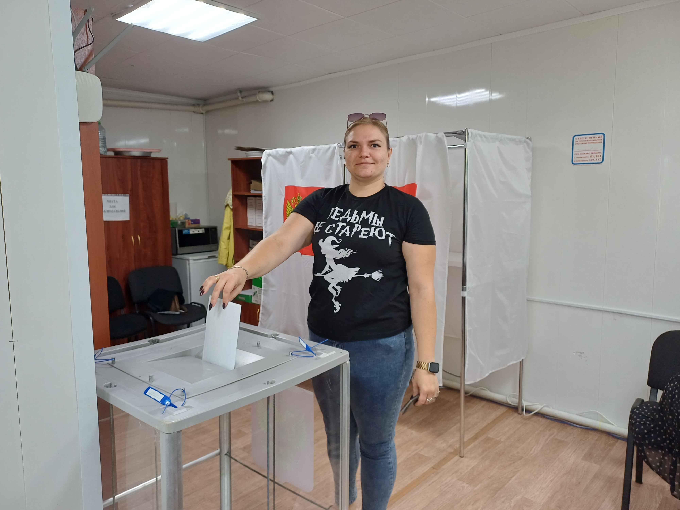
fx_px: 491
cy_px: 255
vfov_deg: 54.9
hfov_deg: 69.4
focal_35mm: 25
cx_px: 340
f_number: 1.8
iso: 160
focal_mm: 4.65
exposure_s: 1/50
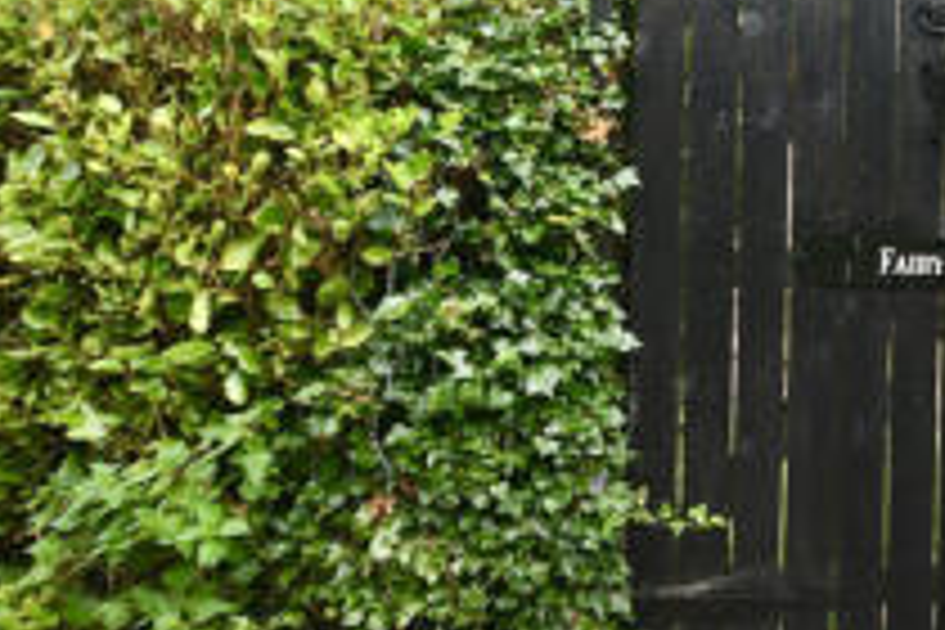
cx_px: 814
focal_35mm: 34
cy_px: 137
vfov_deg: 37.6
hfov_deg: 50.7
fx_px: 892
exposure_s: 1/40
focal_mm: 10
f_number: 6.3
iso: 100
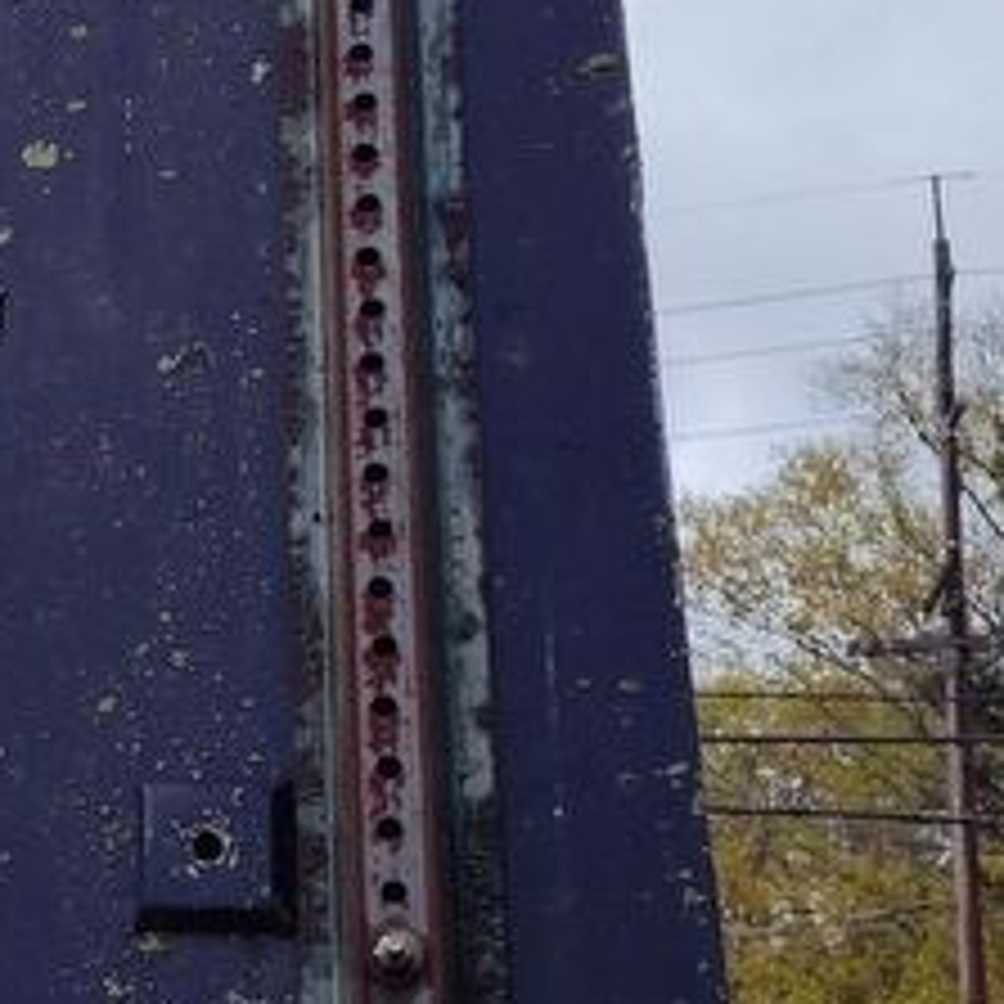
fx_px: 2395
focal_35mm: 73
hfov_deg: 22.1
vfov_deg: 23.6
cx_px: -167
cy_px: 581
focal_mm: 5.56
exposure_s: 1/200
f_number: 1.8
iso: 143
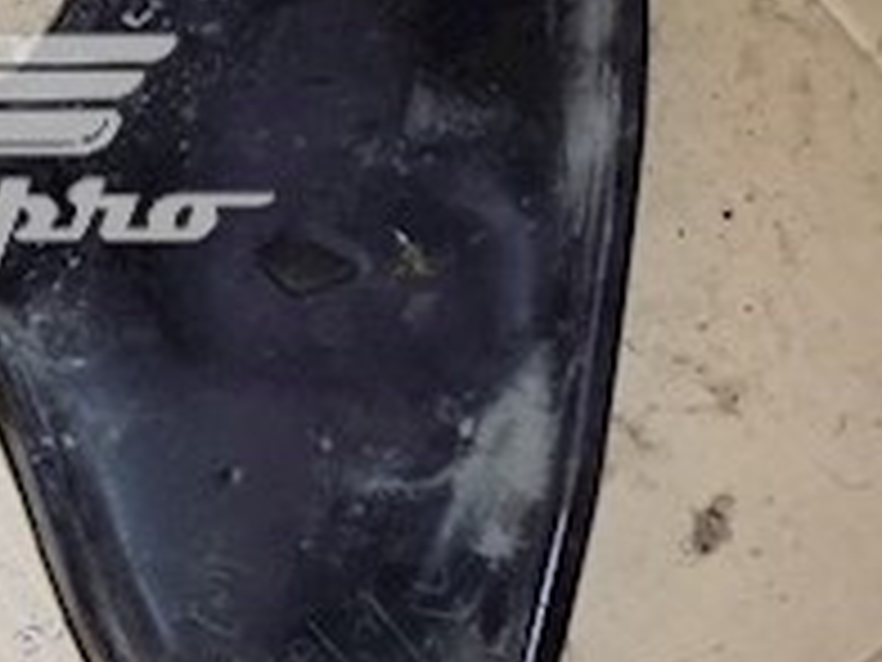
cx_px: -270
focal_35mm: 75
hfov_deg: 23.0
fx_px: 1911
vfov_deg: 19.5
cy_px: 171
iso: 200
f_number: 3.1
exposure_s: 1/30
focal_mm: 4
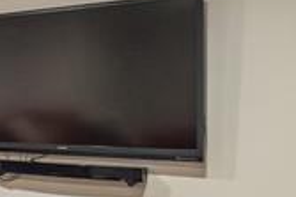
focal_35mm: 147
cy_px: 122
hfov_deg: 12.1
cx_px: -326
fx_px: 1207
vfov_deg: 9.3
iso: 2500
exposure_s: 1/30
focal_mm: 24
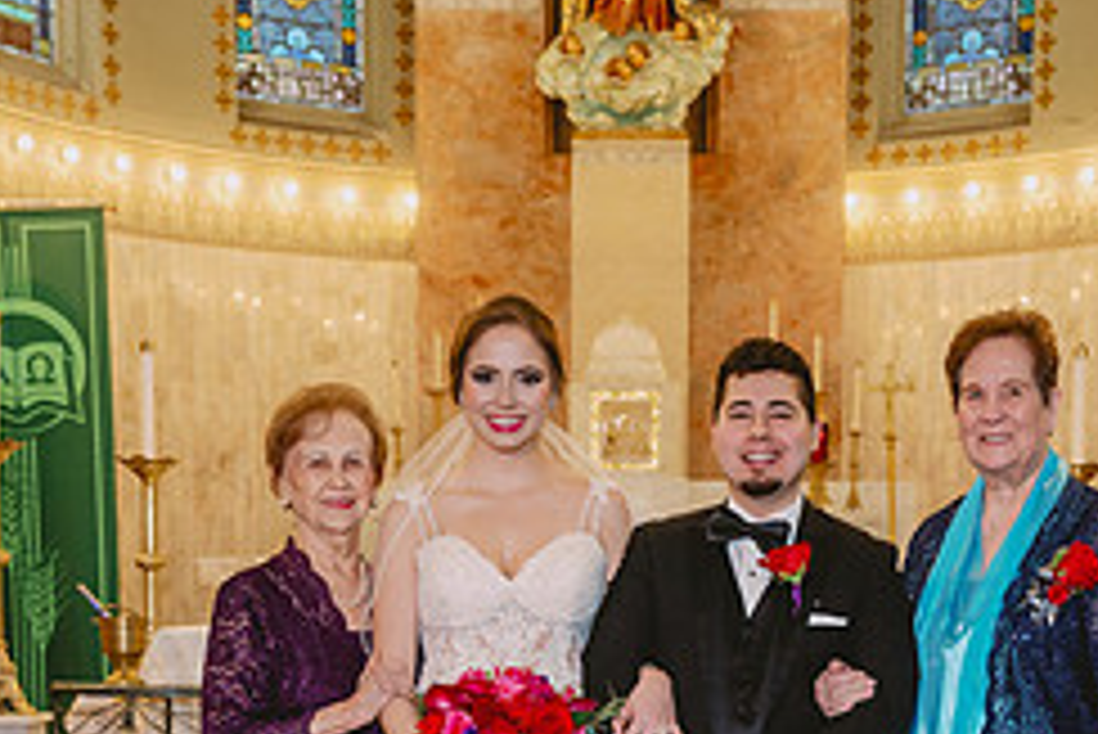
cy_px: 865
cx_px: 598
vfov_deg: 17.2
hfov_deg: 26.6
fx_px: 2319
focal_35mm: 76
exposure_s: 1/125
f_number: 4
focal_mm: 32
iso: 1000
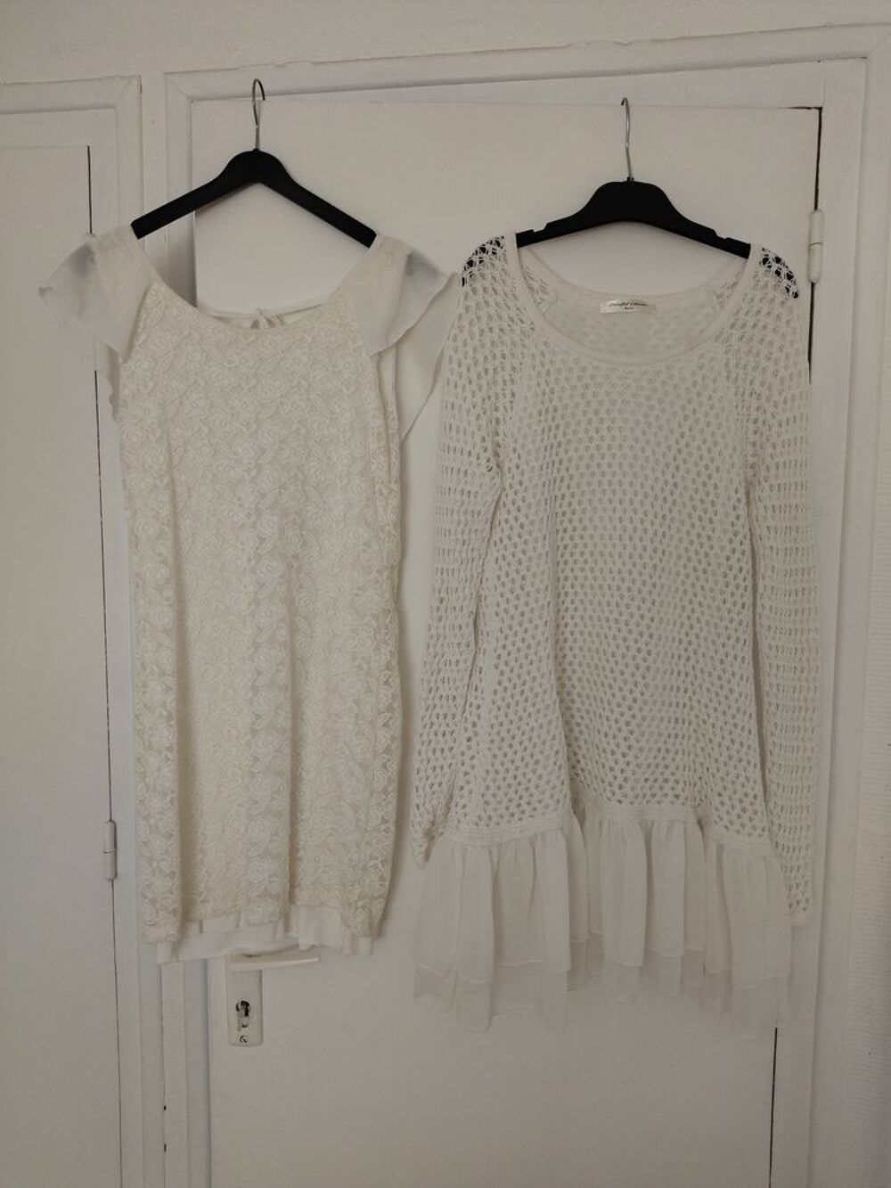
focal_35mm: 27
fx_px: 926
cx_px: 446
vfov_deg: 65.3
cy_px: 594
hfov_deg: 51.4
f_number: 1.79
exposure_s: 1/100
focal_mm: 4.74
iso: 170
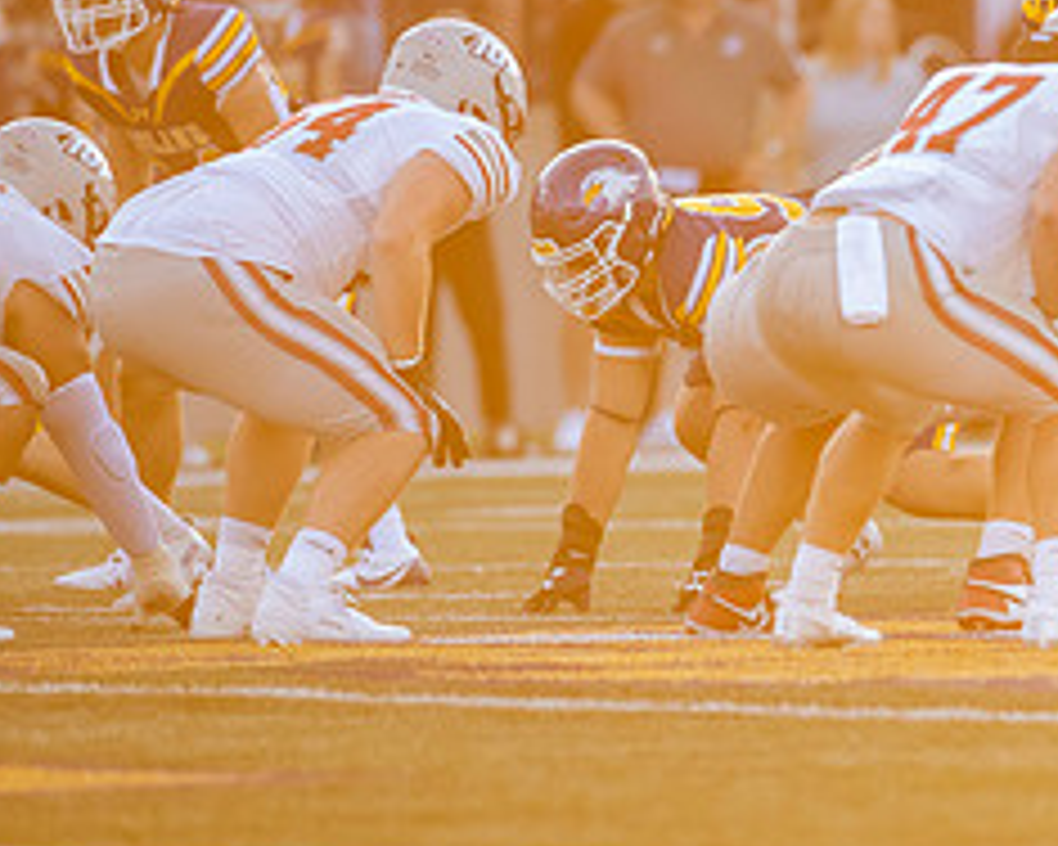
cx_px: 1247
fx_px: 21794
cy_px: 304
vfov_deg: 2.2
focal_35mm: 696
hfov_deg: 2.8
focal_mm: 300
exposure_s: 1/1000
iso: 1000
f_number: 3.2
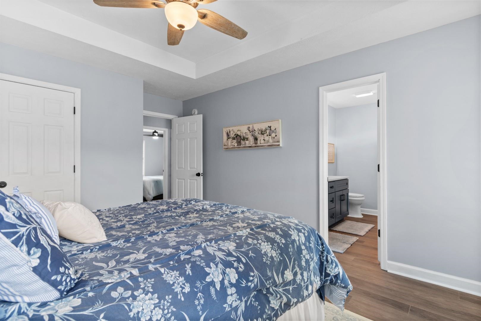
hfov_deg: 93.3
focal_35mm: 17
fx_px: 227
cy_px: 160
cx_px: 240
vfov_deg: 70.4
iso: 100
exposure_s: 1/6
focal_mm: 11.5
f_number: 4.8
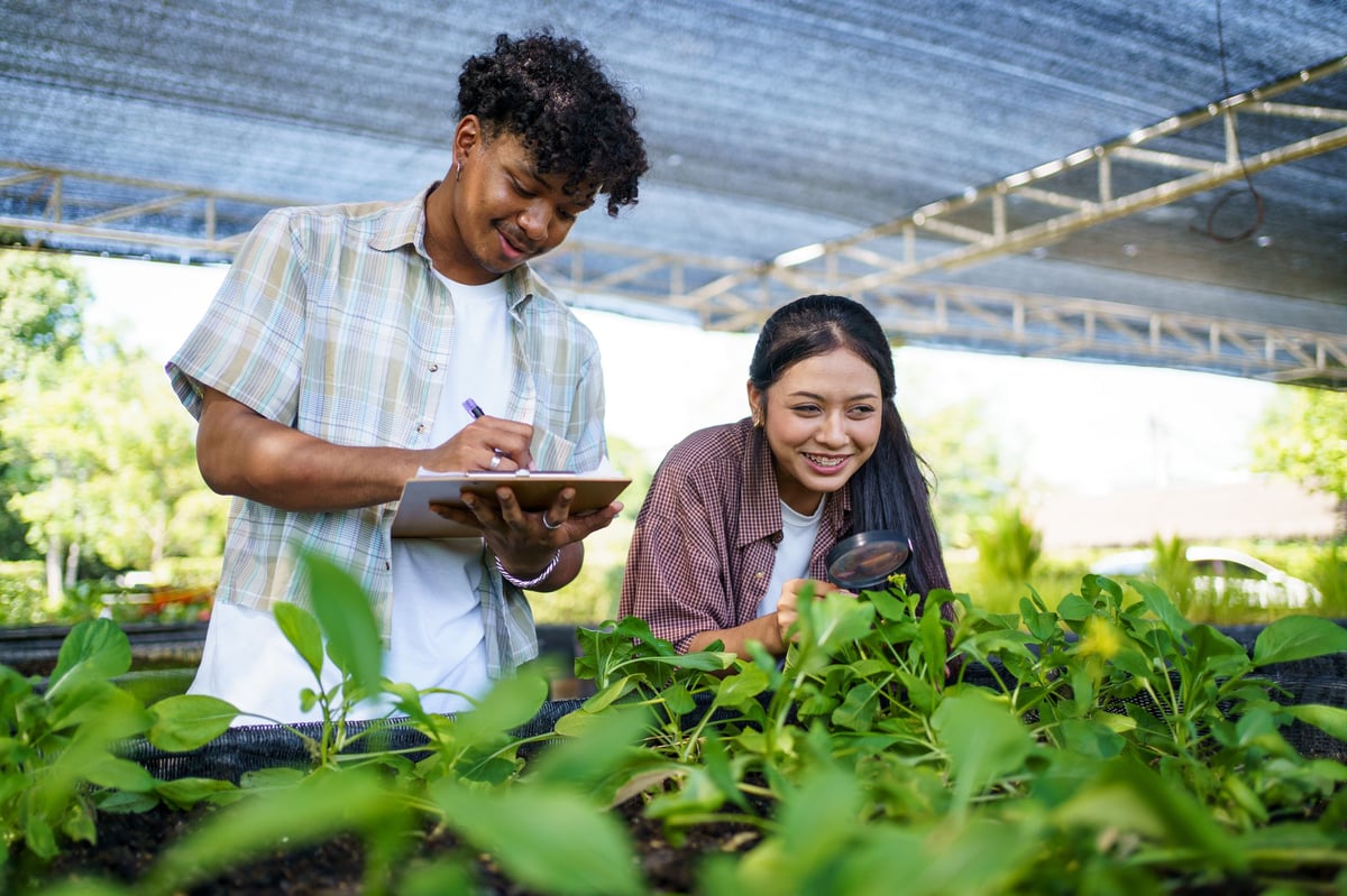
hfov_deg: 54.5
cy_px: 448
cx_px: 674
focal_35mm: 35
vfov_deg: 37.8
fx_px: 1309
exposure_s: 1/200
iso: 200
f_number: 1.8
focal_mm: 35
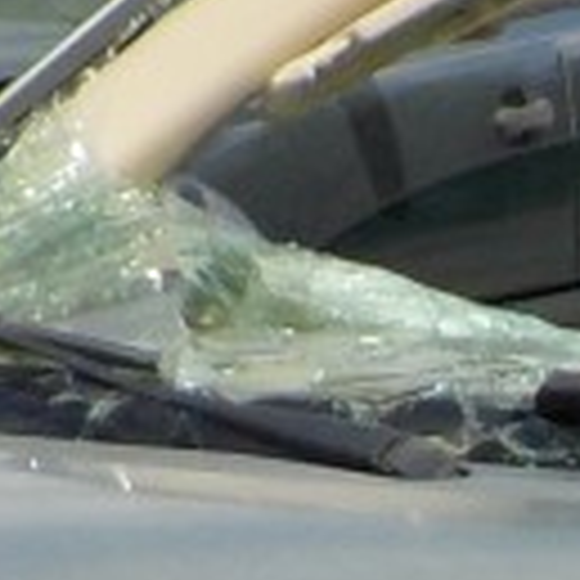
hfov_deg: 6.5
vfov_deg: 6.5
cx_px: 1097
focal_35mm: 264
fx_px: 5004
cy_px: 1120
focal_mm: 4.1
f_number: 3.3
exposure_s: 1/1600
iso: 125
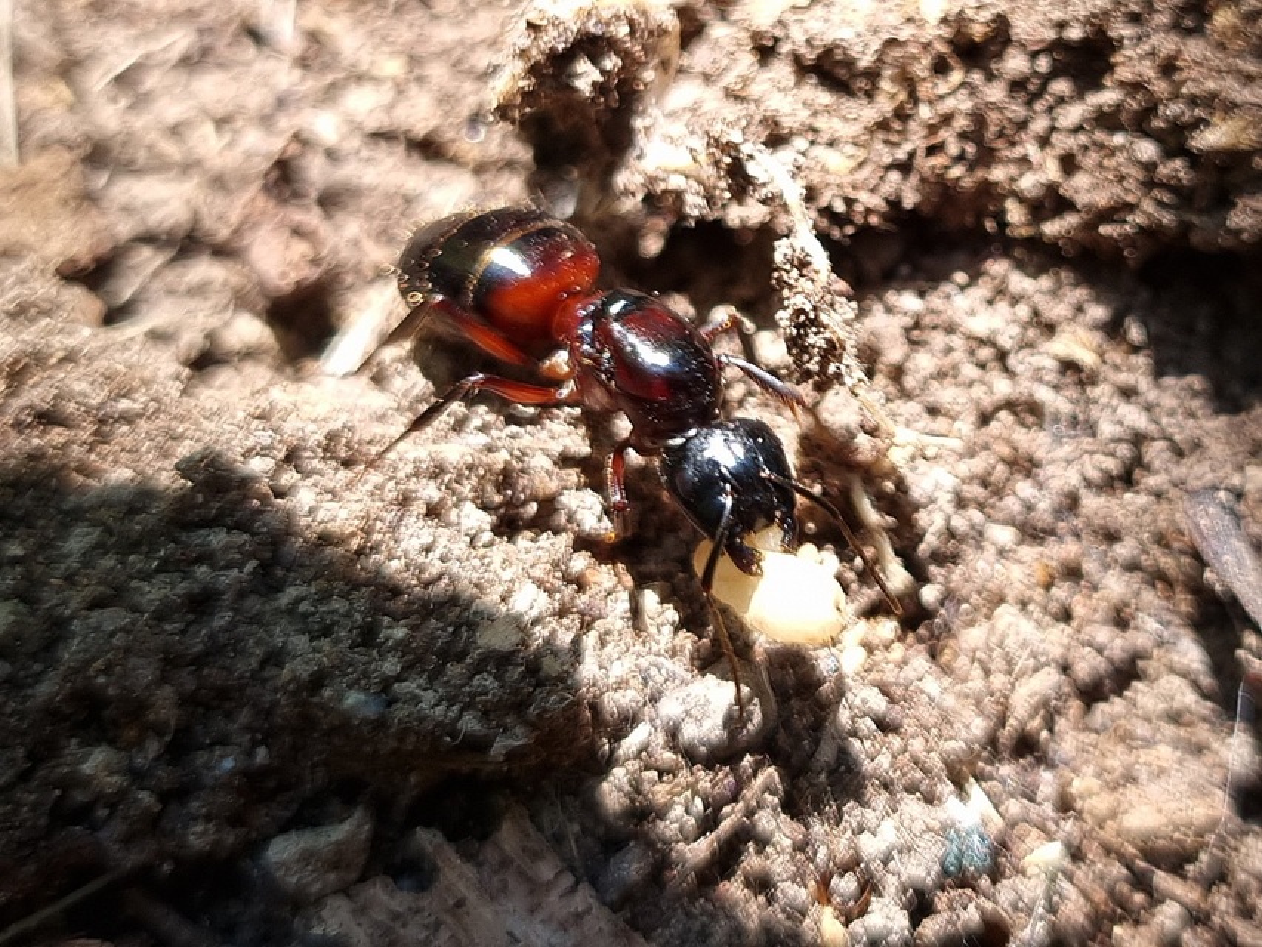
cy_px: 474
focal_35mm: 26
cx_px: 631
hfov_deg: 67.3
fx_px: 948
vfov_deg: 53.1
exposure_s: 1/312
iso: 50
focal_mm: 5.4
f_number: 1.8
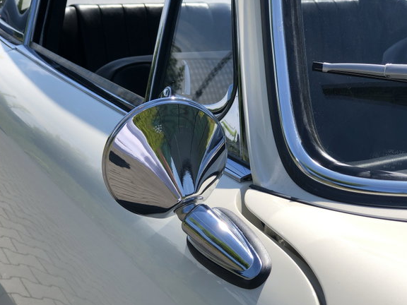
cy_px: 167
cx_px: 160
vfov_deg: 19.4
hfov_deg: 25.6
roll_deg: -1.4
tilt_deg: -15.2
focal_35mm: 76
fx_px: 894
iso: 20
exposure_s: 1/706
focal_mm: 6.6
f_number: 2.8
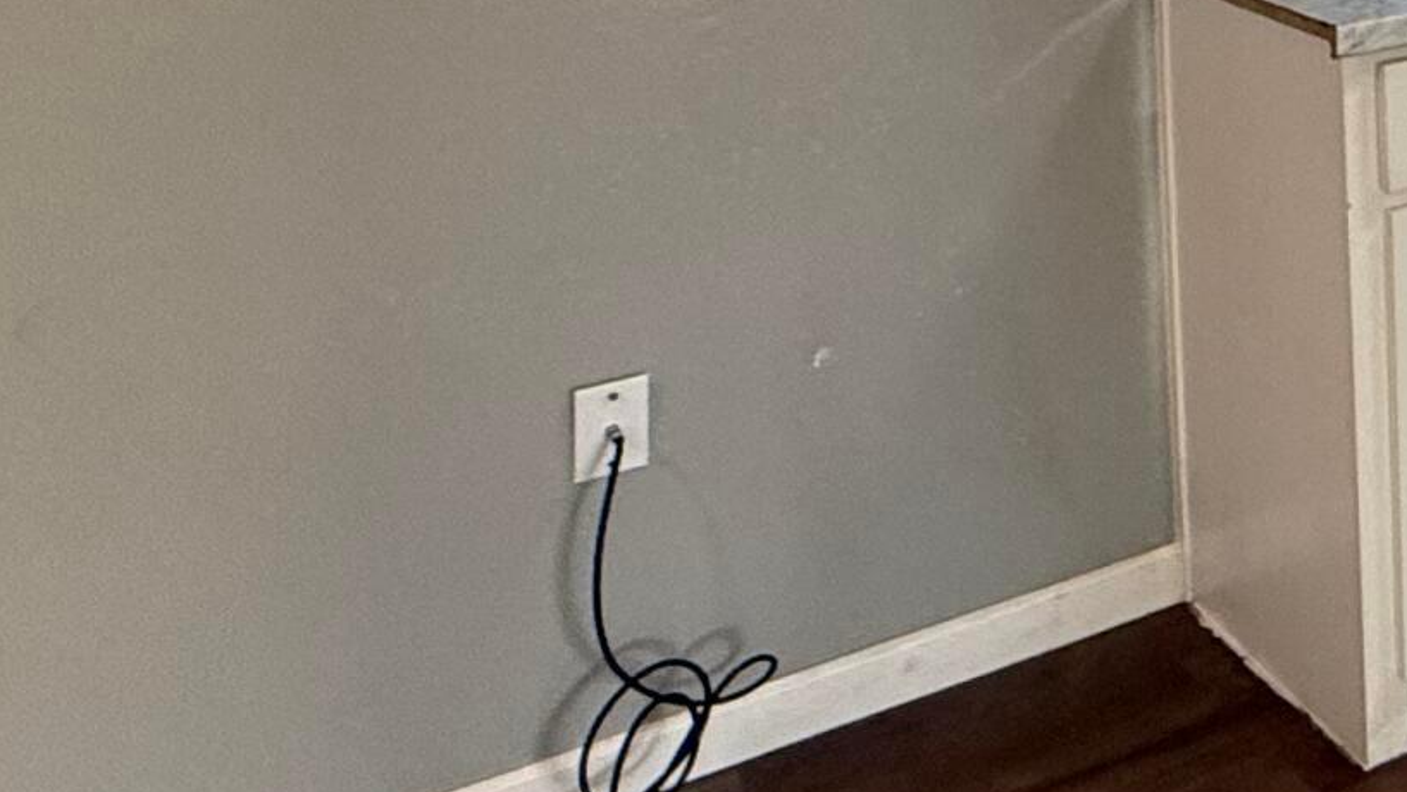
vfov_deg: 18.9
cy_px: -389
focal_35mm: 56
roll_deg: +1.2
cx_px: 2320
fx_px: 2090
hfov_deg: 24.4
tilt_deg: -2.5
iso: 320
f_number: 2.2
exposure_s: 1/120
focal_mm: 2.22
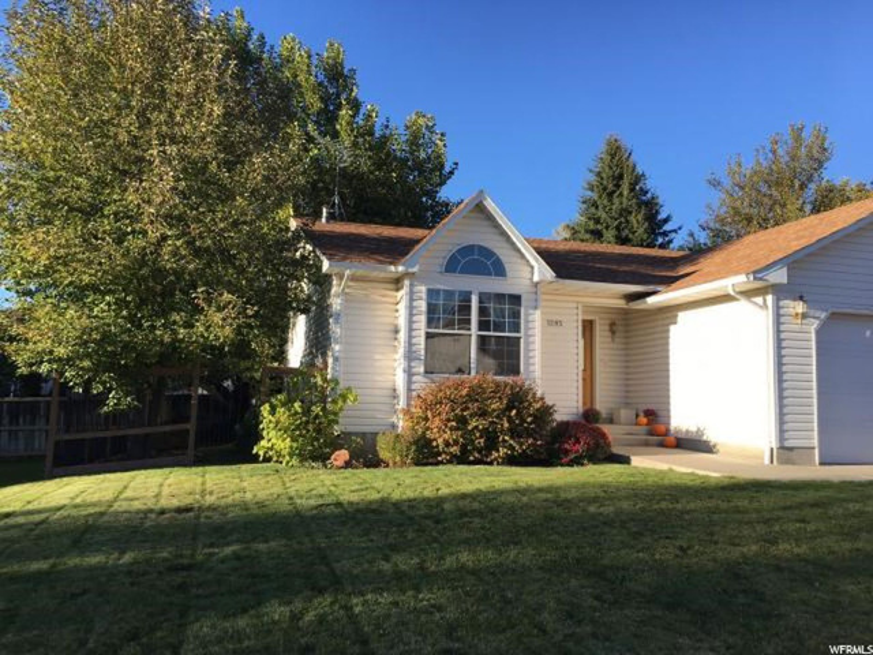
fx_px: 731
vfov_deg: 48.2
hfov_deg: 61.7
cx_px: 436
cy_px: 328
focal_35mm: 29
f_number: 2.2
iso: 25
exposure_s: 1/718
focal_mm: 4.15
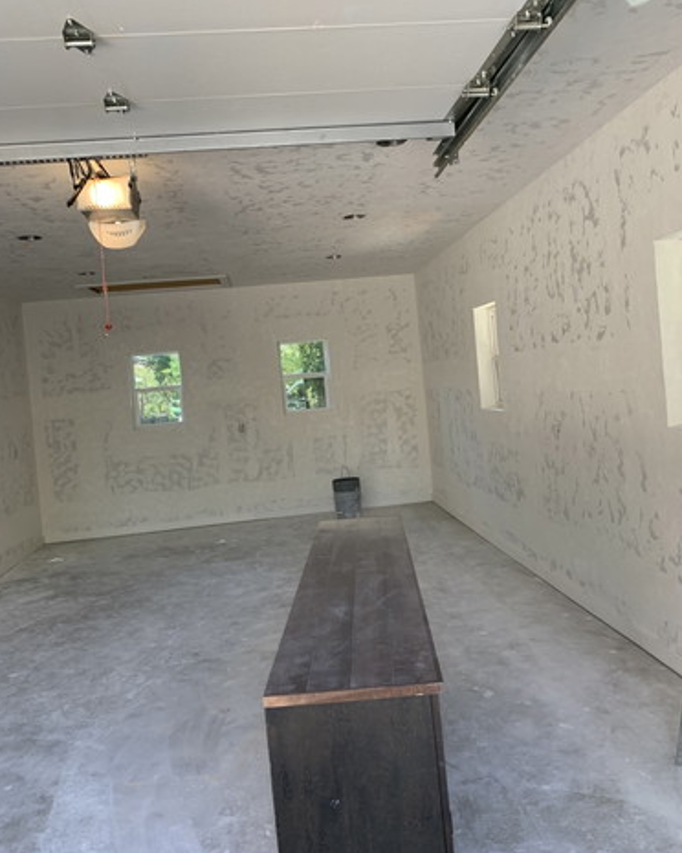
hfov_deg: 51.5
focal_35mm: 28
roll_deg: +5.2
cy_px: 390
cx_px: 346
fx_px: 706
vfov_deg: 62.1
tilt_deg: +1.7
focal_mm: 4.25
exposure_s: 1/121
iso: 40
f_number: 1.8
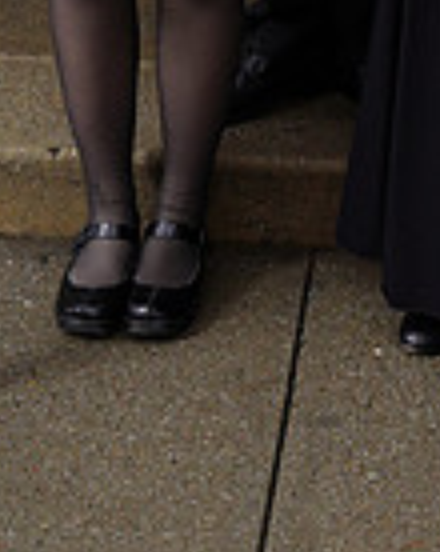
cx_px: 598
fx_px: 2382
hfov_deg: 10.3
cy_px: -448
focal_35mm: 146
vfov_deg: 12.1
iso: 200
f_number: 7.1
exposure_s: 1/200
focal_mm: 37
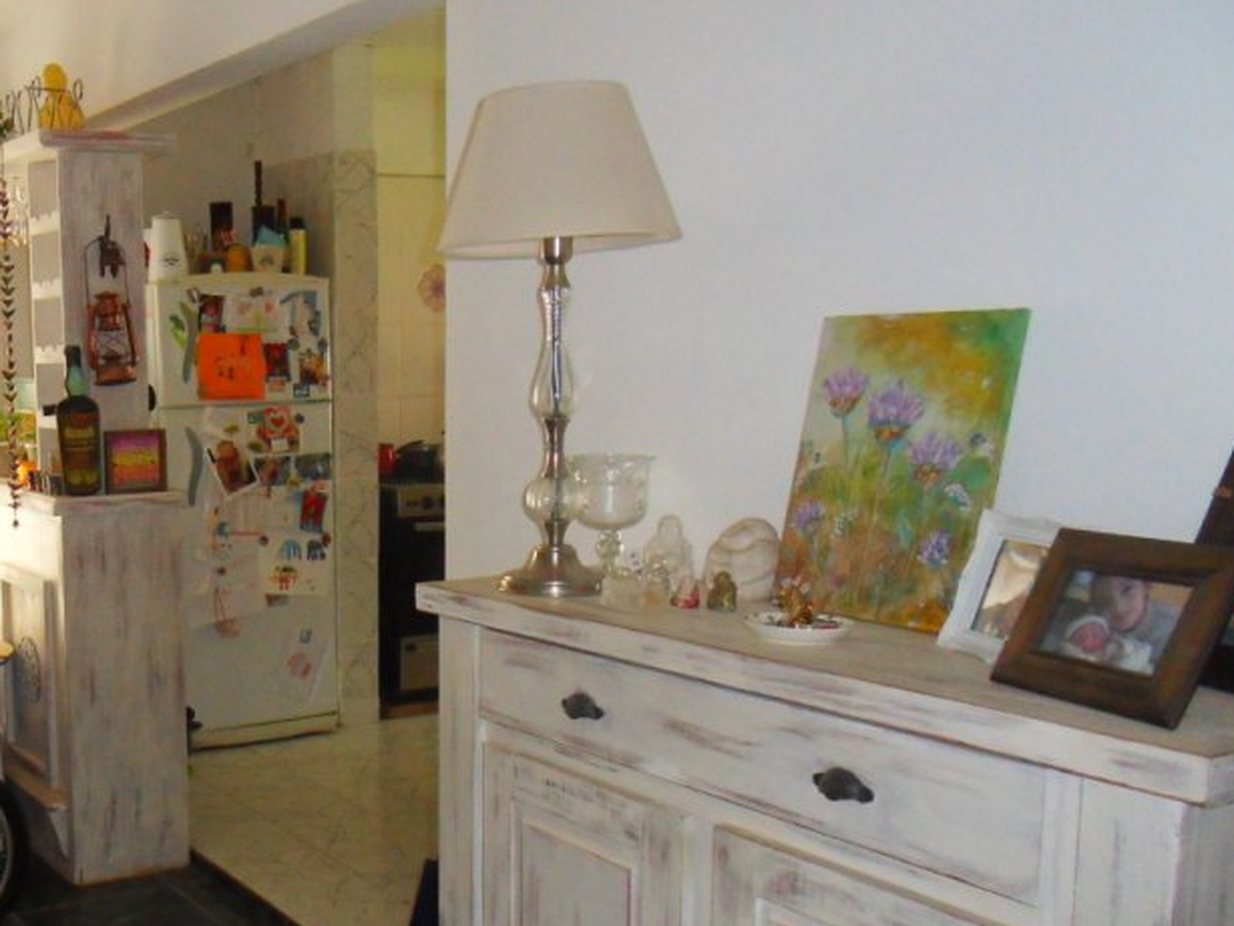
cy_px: 560
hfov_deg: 44.3
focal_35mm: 40
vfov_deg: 35.8
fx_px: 1426
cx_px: 233
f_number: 3.3
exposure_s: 1/45
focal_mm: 4.2
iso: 400
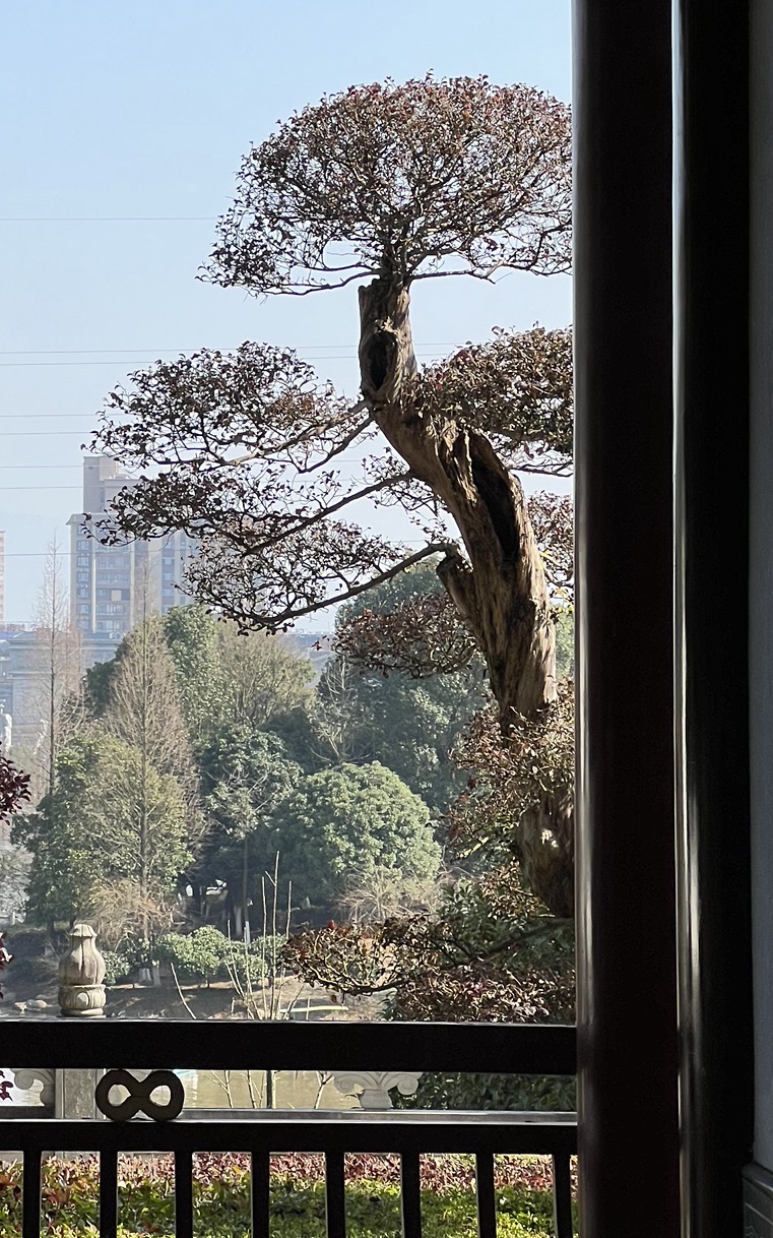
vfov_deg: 15.5
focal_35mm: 134
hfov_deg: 9.7
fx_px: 4518
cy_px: 318
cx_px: 112
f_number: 2.8
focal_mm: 9
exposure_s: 1/704
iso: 32
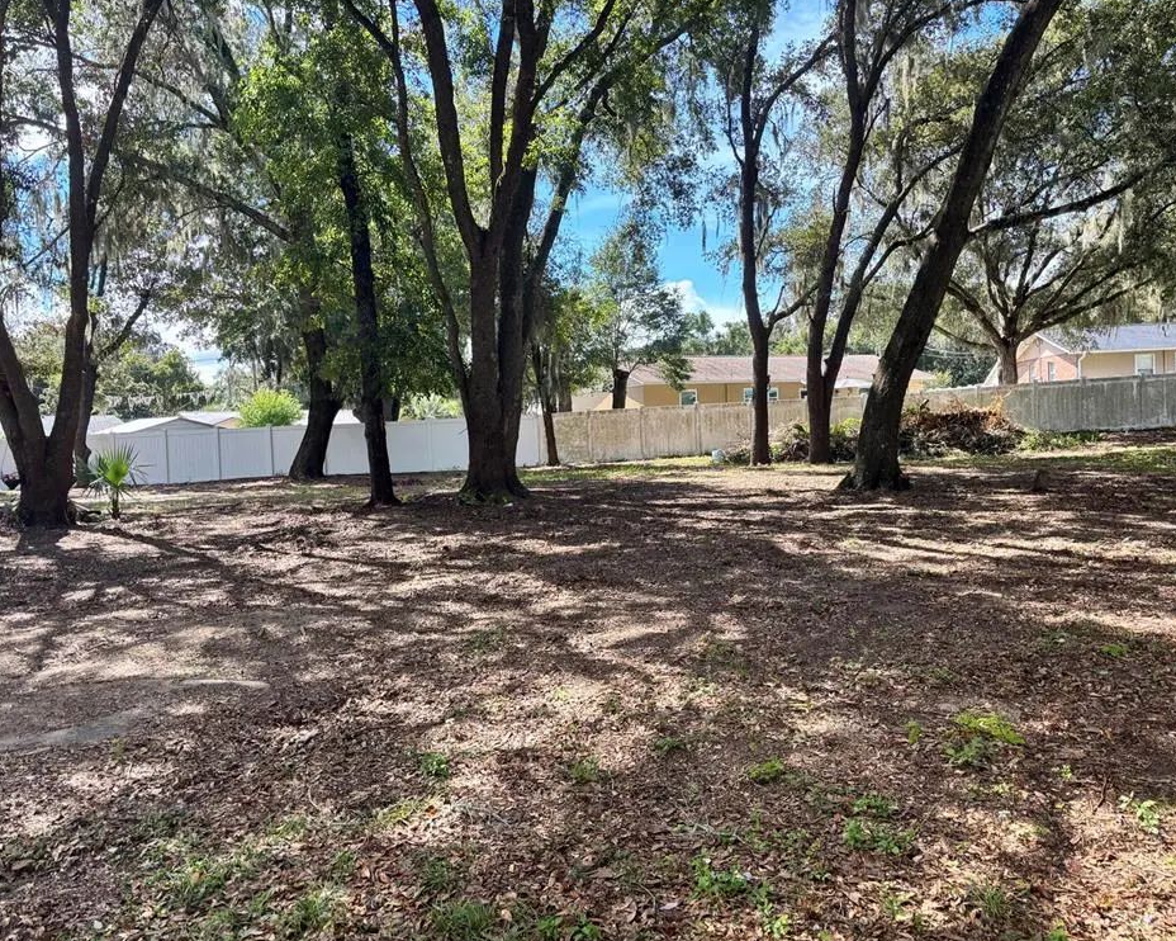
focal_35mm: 28
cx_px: 584
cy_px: 459
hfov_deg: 62.2
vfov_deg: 51.5
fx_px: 974
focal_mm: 5.96
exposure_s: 1/574
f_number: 1.6
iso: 50
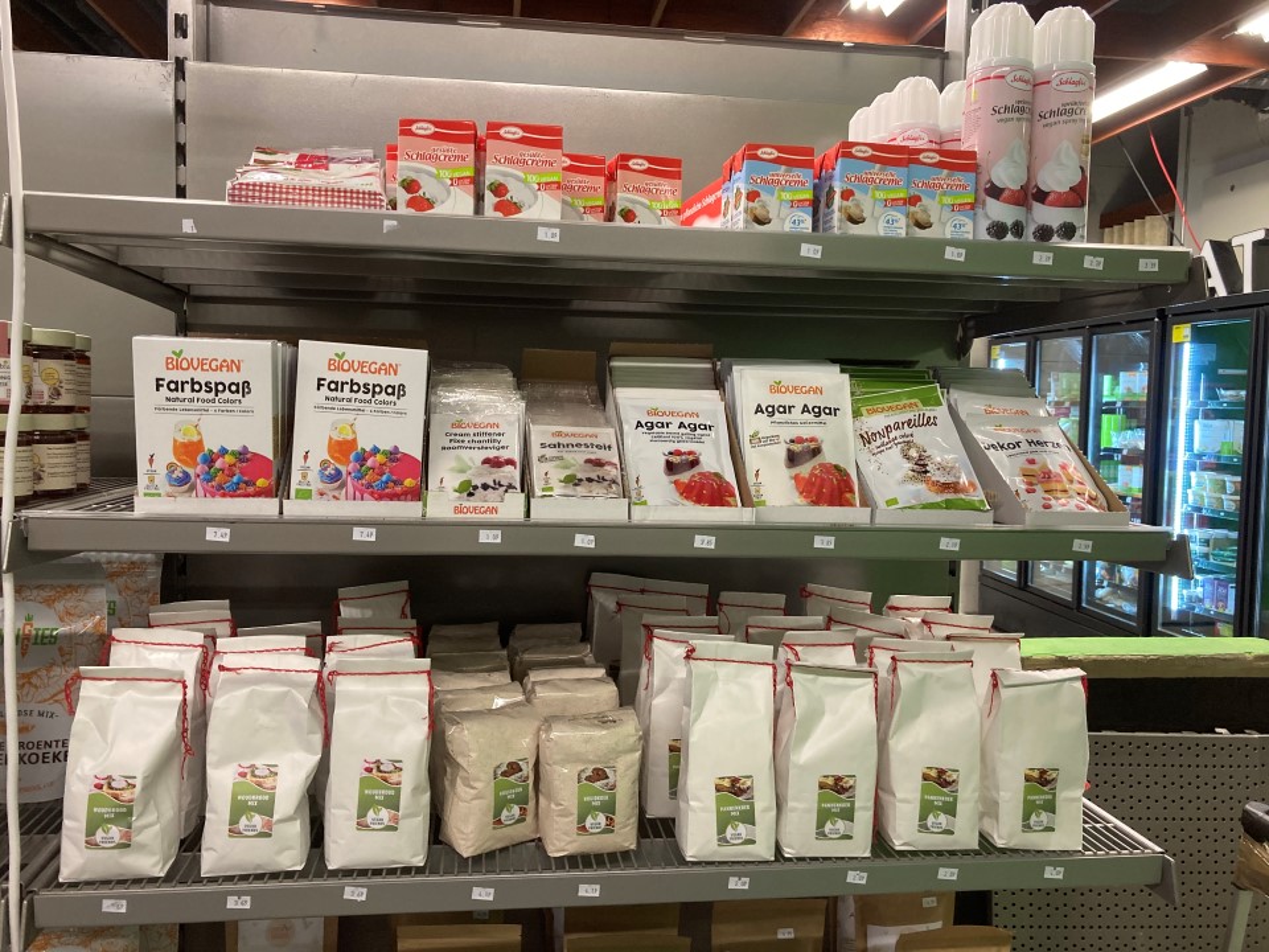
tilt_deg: -4.2
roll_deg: -1.7
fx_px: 1026
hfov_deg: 63.4
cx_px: 634
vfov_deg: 49.7
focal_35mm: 28
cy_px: 476
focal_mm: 3.99
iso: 160
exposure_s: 1/50
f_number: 1.8
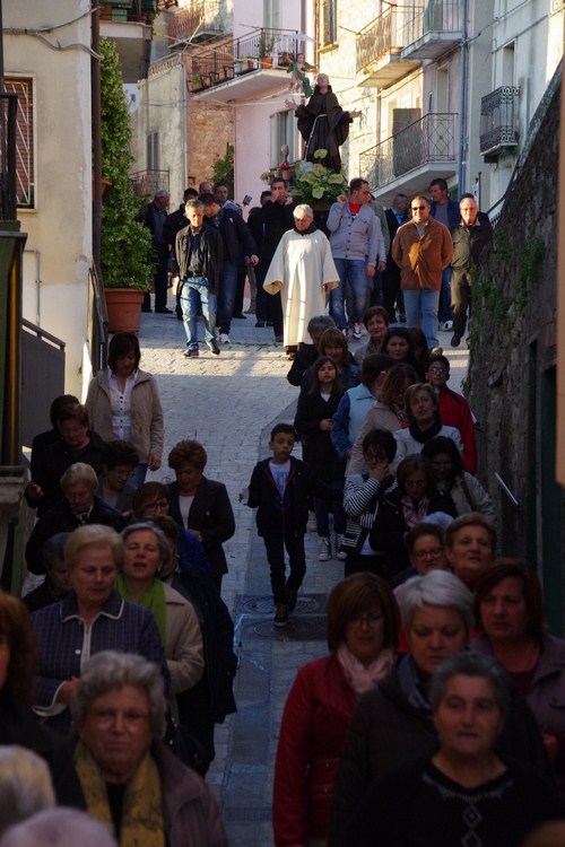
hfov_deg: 10.4
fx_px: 3107
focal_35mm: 132
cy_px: 424
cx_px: 282
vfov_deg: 15.5
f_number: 8
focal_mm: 88
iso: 1250
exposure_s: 1/250
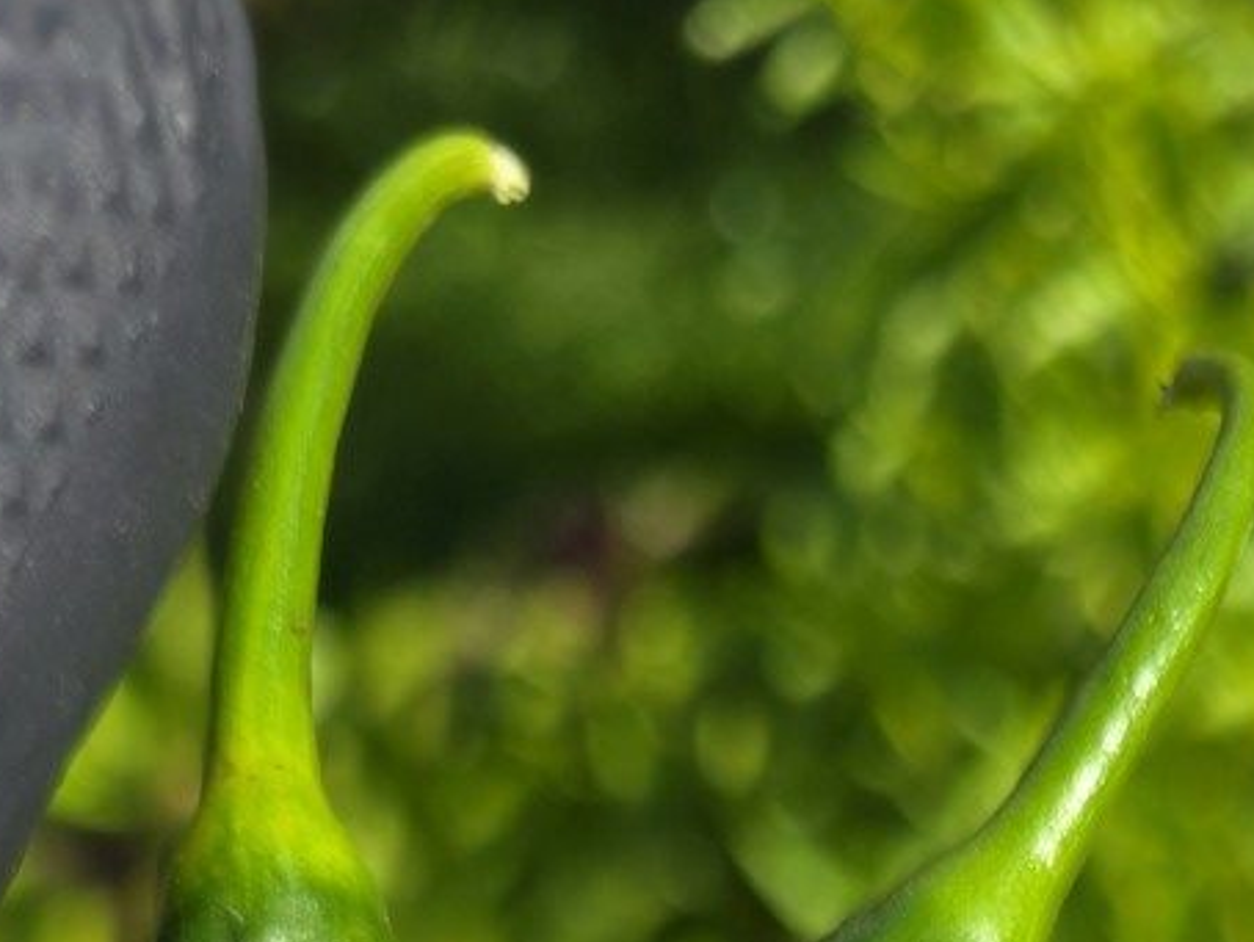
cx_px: 1218
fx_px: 2936
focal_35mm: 81
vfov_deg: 13.8
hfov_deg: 23.2
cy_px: 2155
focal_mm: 6.3
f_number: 1.7
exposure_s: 1/614
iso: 12
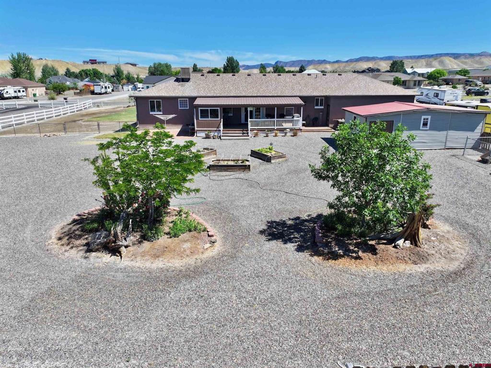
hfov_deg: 71.6
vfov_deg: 56.8
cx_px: 246
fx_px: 340
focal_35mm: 24
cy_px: 184
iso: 100
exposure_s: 1/1600
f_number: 2.8
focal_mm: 12.29
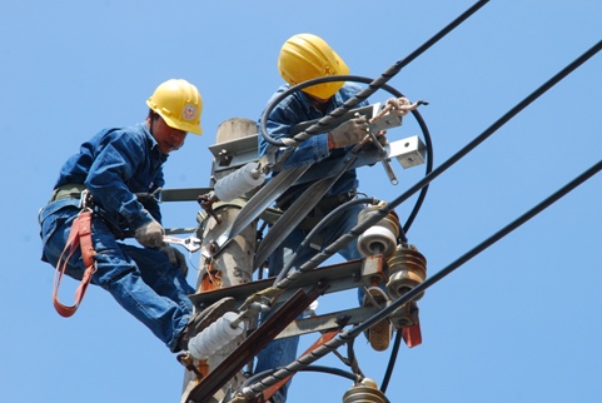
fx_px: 3449
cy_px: 201
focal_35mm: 206
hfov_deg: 10.0
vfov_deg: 6.7
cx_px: 303
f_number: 11
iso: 200
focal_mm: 120
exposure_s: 1/125
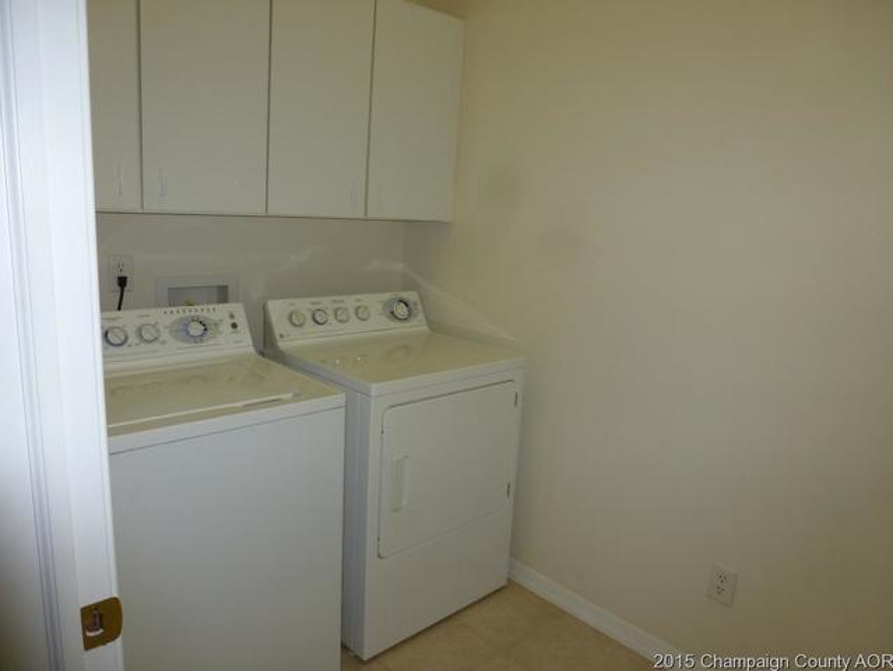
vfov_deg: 56.9
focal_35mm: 24
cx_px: 446
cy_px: 336
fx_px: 619
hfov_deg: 71.6
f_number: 3.3
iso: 125
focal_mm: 4.3
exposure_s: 1/60
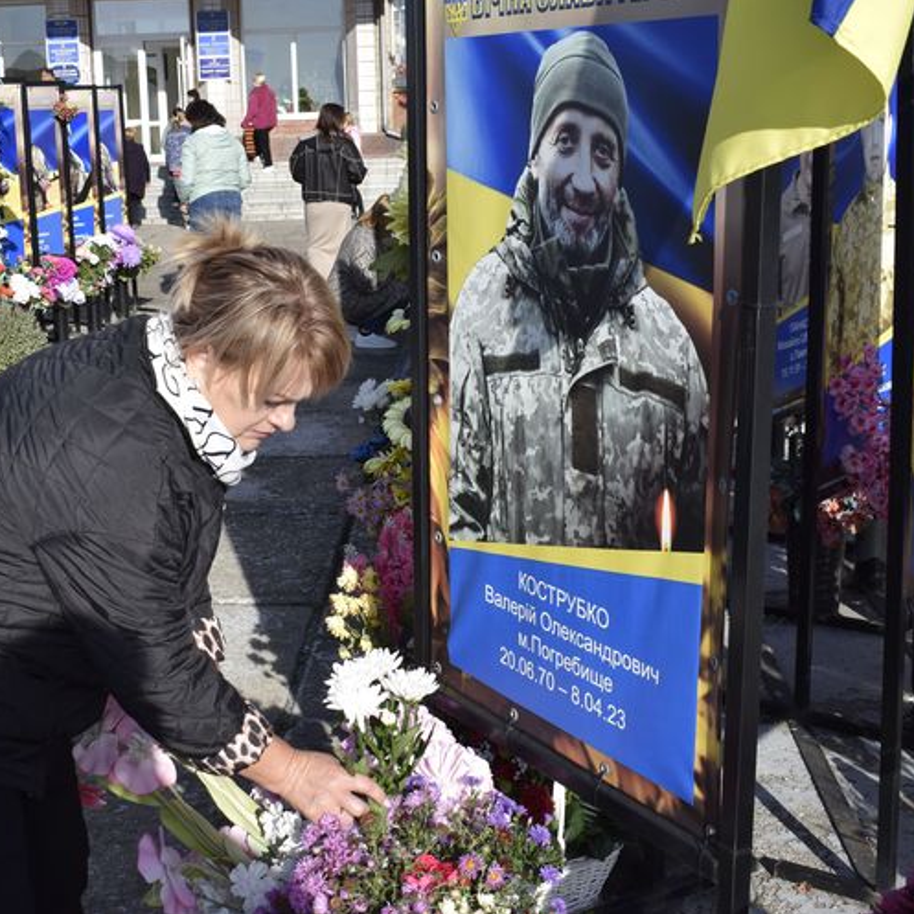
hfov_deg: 33.9
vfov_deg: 34.0
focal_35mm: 50
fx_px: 1494
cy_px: 457
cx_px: 342
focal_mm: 26
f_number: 9
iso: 200
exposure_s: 1/400
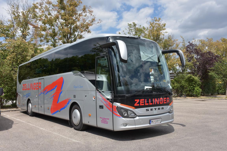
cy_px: 76
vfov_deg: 38.4
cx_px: 114
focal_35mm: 34
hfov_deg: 55.1
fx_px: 218
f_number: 9
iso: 160
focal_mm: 23
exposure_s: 1/320
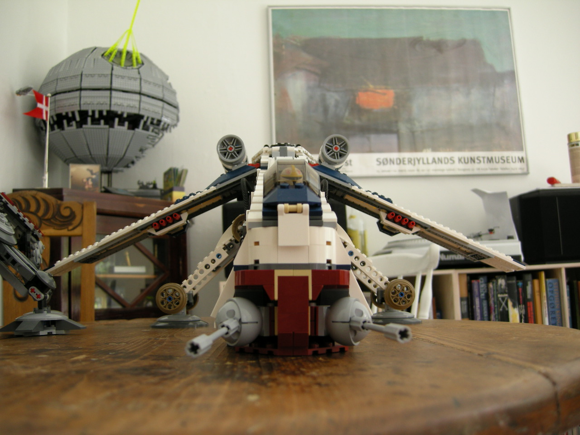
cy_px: 218
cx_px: 290
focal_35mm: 36
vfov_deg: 39.7
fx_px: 603
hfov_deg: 51.4
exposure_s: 1/30
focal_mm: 7.5
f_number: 2.7
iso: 77
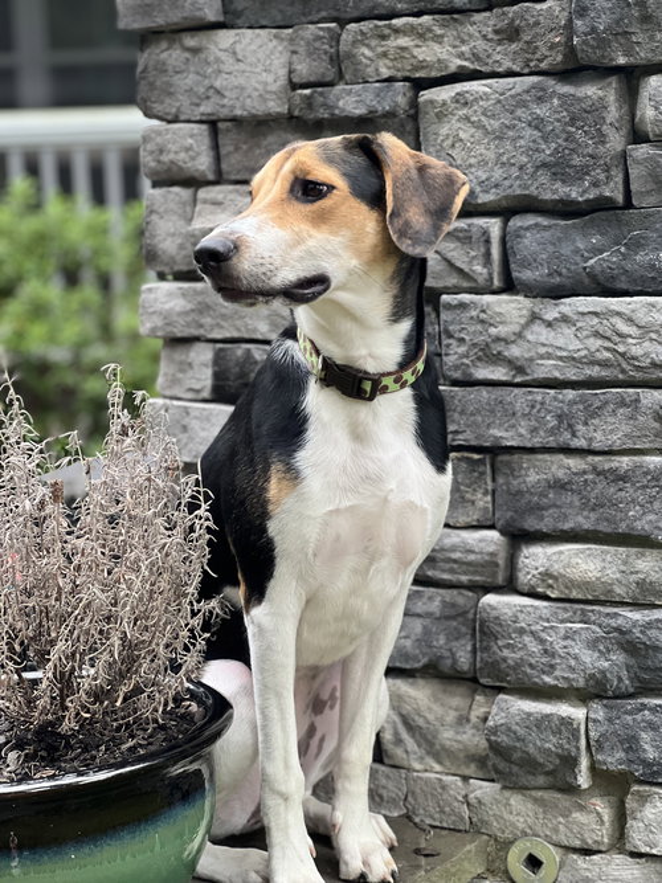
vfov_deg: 25.3
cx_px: 331
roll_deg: +4.7
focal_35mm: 77
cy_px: 442
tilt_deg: -2.7
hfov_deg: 19.1
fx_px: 1964
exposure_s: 1/121
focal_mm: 9
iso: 160
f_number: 2.8
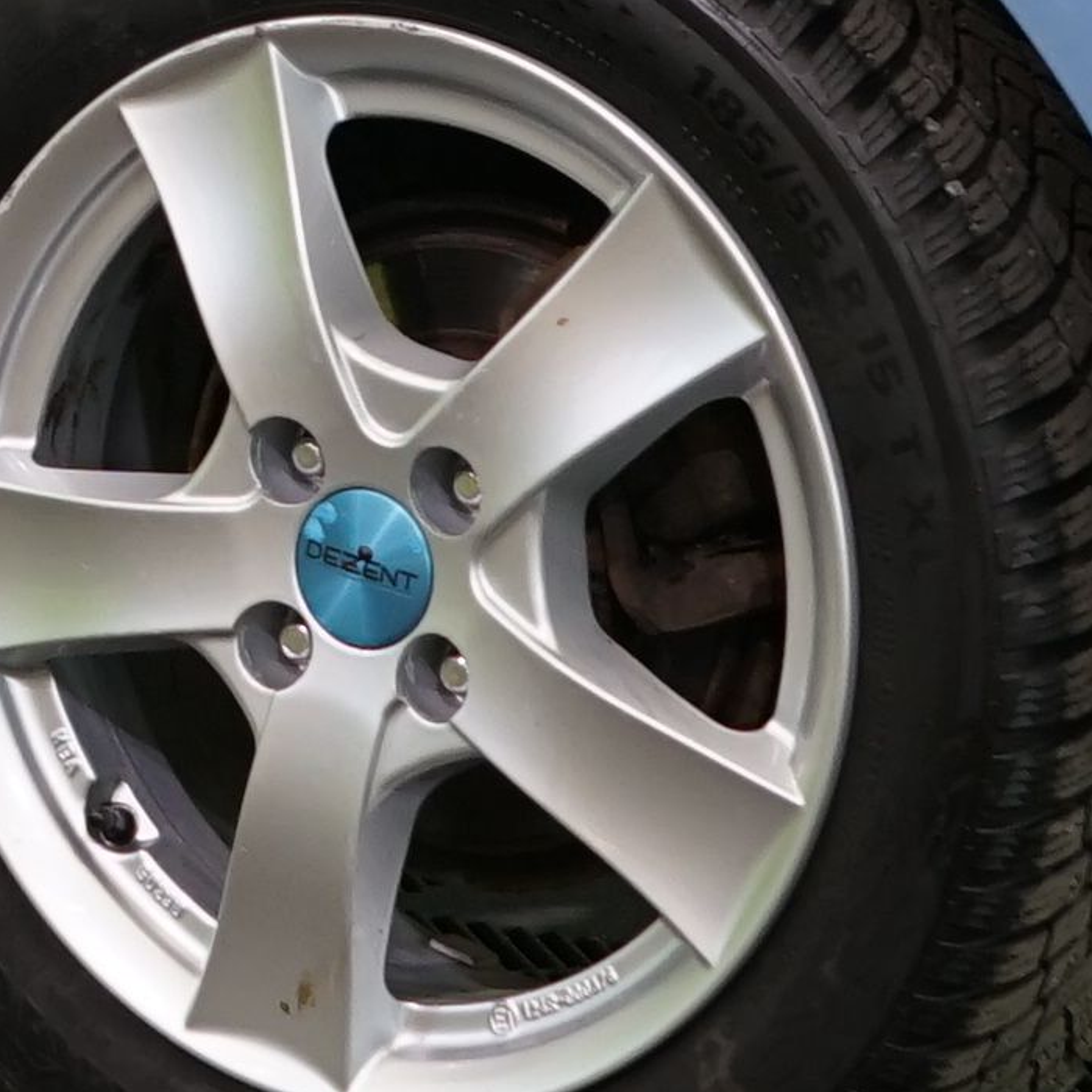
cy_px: -738
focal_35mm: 284
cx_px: -641
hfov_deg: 6.1
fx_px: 10136
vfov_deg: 6.1
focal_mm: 39
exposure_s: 1/30
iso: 500
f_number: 6.3
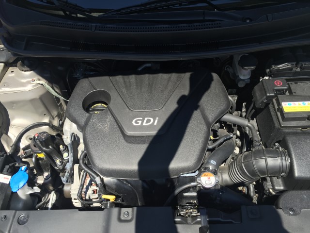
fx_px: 260
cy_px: 116
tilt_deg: -48.6
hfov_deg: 61.7
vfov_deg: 48.2
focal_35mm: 29
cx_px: 155
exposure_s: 1/694
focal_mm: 4.15
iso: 32
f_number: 2.2
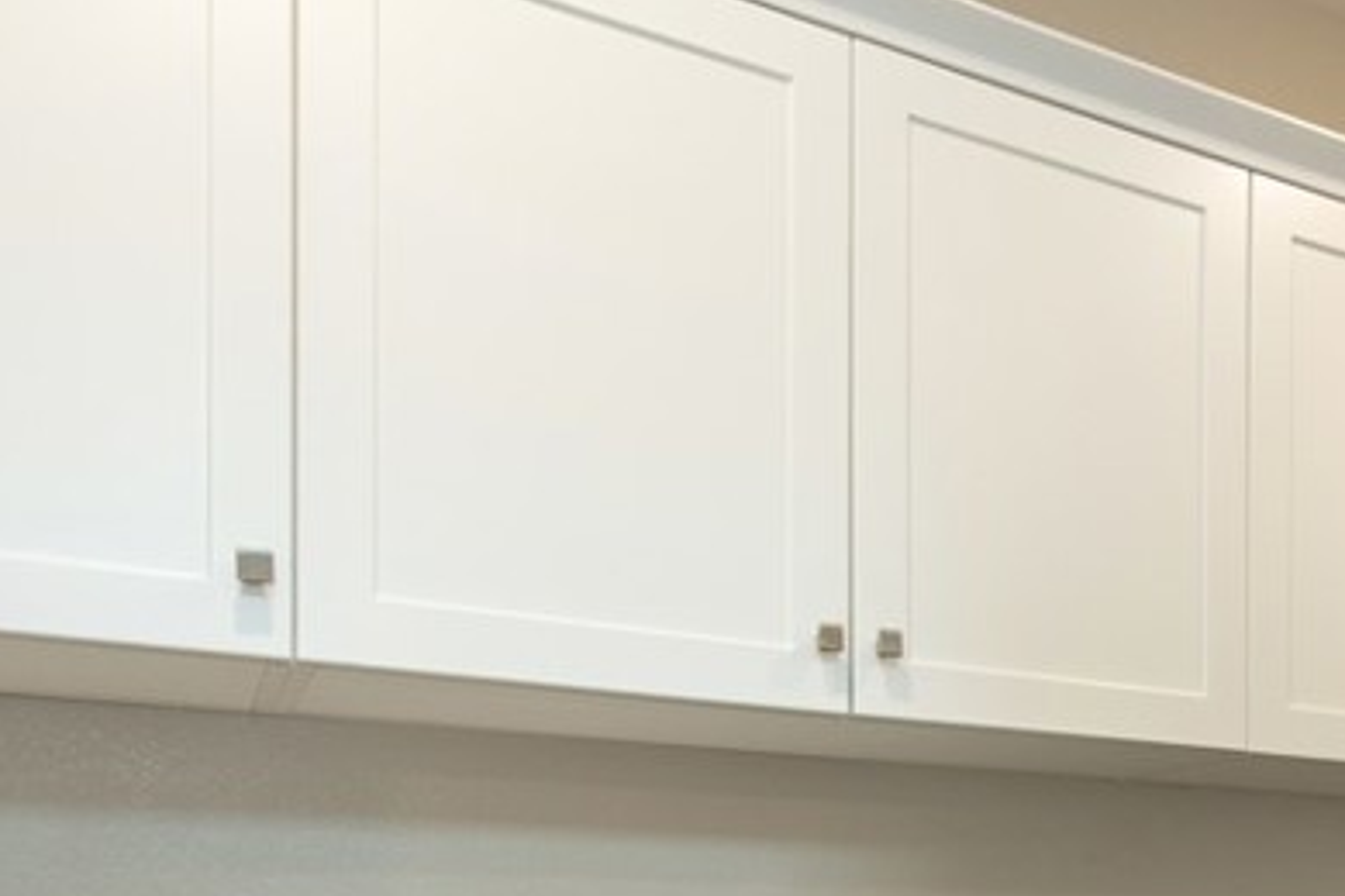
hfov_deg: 43.9
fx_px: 1569
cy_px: 953
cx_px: 1097
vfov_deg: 29.2
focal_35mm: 42
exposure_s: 1/80
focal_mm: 16
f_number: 4.5
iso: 800
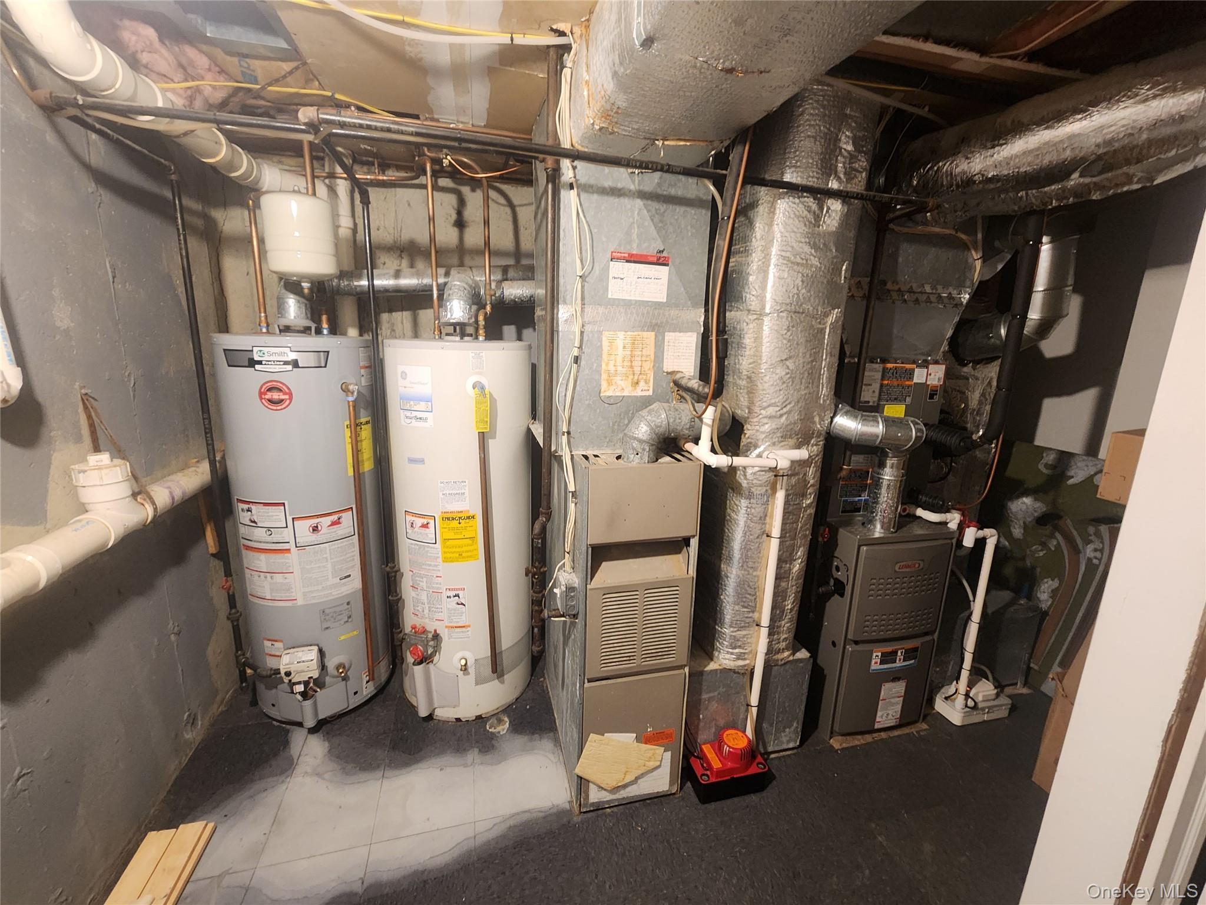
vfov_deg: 89.9
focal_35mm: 13
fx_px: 453
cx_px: 603
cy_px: 452
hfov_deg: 106.2
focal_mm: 2.2
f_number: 2.2
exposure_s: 1/30
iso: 320
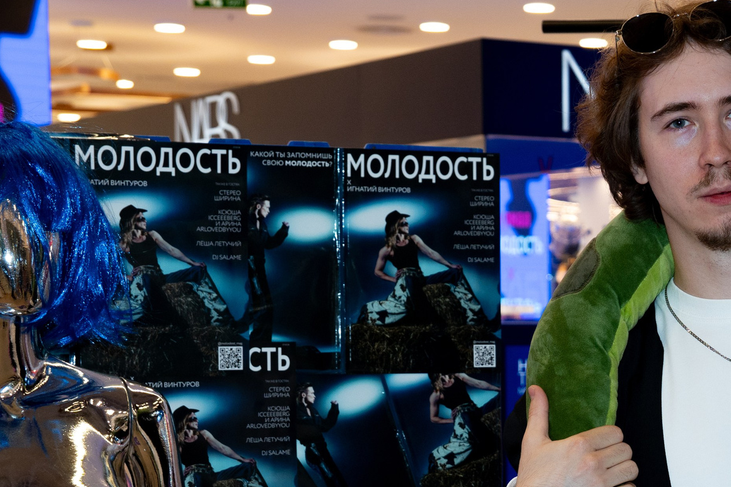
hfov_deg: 18.6
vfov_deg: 12.9
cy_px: 401
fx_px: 2153
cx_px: 775
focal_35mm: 106
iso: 400
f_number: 4
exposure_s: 1/125
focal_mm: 32
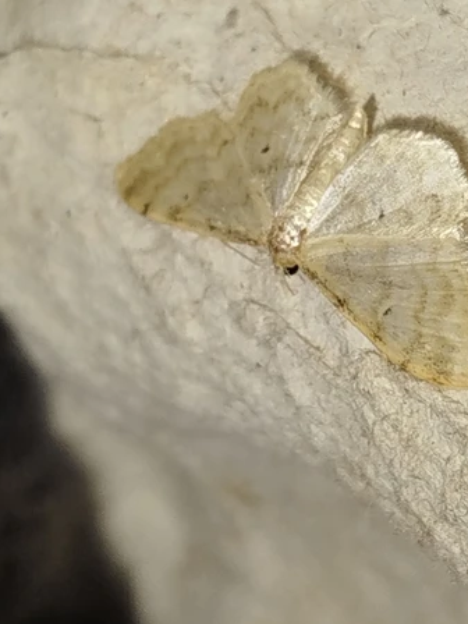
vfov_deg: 14.8
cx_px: 288
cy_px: 242
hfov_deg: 11.1
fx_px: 2398
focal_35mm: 133
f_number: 1.7
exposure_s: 1/50
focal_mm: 5.31
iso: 64
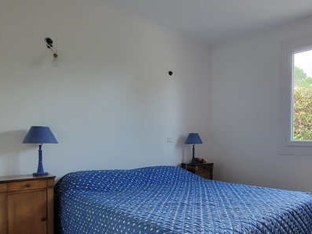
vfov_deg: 52.2
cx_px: 232
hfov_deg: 63.5
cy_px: 153
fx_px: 234
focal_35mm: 26
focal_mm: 2.2
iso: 200
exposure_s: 1/60
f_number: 2.2
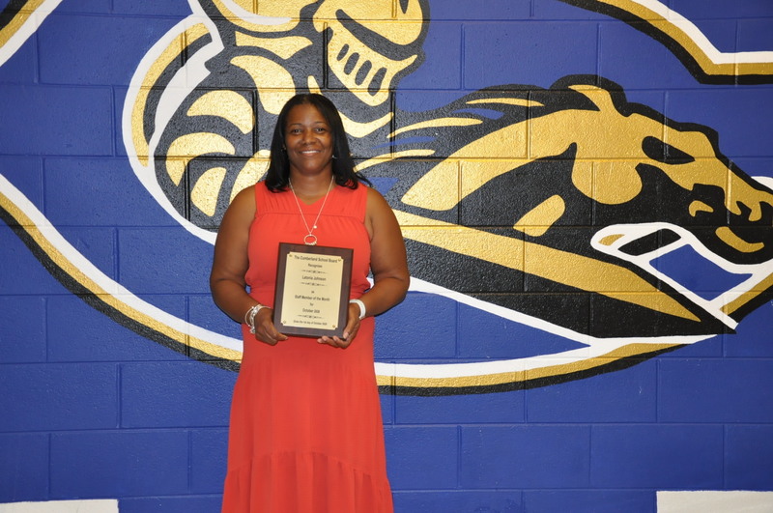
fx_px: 1222
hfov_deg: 35.1
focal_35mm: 57
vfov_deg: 23.7
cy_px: 256
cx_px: 386
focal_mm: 38
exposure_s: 1/60
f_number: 4.5
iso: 800
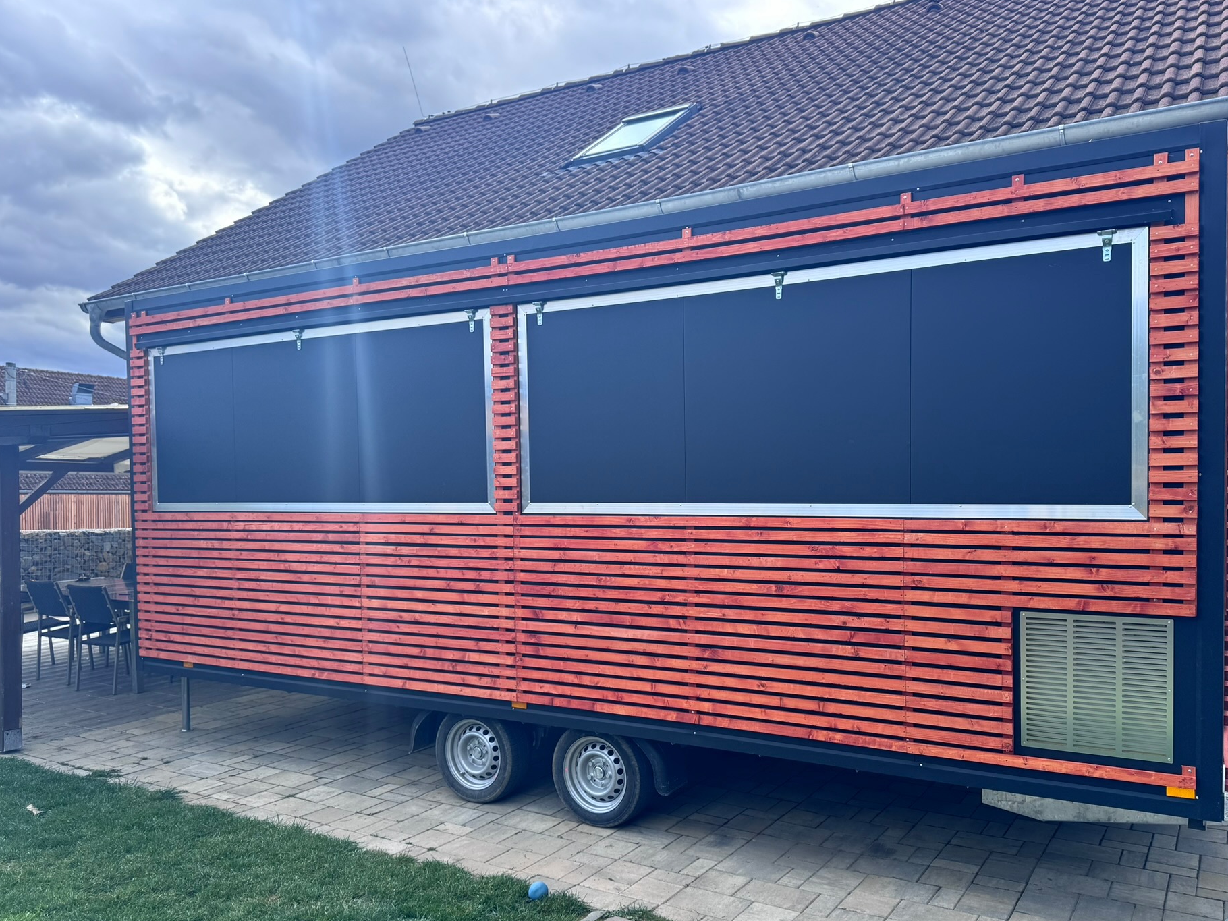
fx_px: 958
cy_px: 506
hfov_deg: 65.2
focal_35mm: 27
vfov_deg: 51.3
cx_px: 673
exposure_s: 1/1112
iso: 80
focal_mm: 6.86
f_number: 1.78
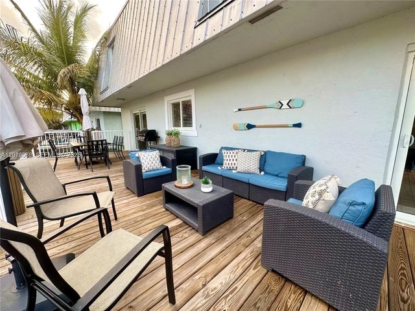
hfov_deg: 102.1
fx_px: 168
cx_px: 208
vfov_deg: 85.7
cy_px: 156
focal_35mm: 14
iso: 64
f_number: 2.2
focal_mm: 2.22
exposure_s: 1/99
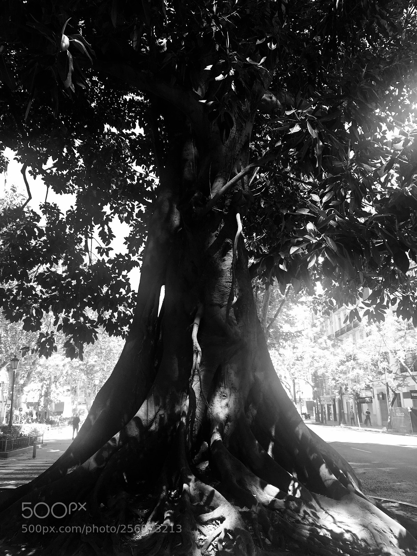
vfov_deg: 61.7
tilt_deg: +14.9
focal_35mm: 29
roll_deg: +0.9
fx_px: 466
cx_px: 208
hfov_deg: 48.2
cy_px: 278
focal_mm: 4.15
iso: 25
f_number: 2.2
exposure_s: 1/102
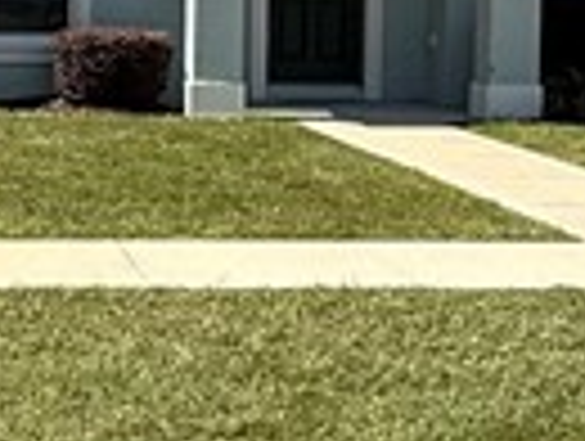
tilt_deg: -1.7
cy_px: 32
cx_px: -135
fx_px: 1862
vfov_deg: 13.4
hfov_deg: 17.0
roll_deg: -0.4
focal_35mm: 110
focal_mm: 2.22
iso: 50
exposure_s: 1/2237
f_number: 2.2
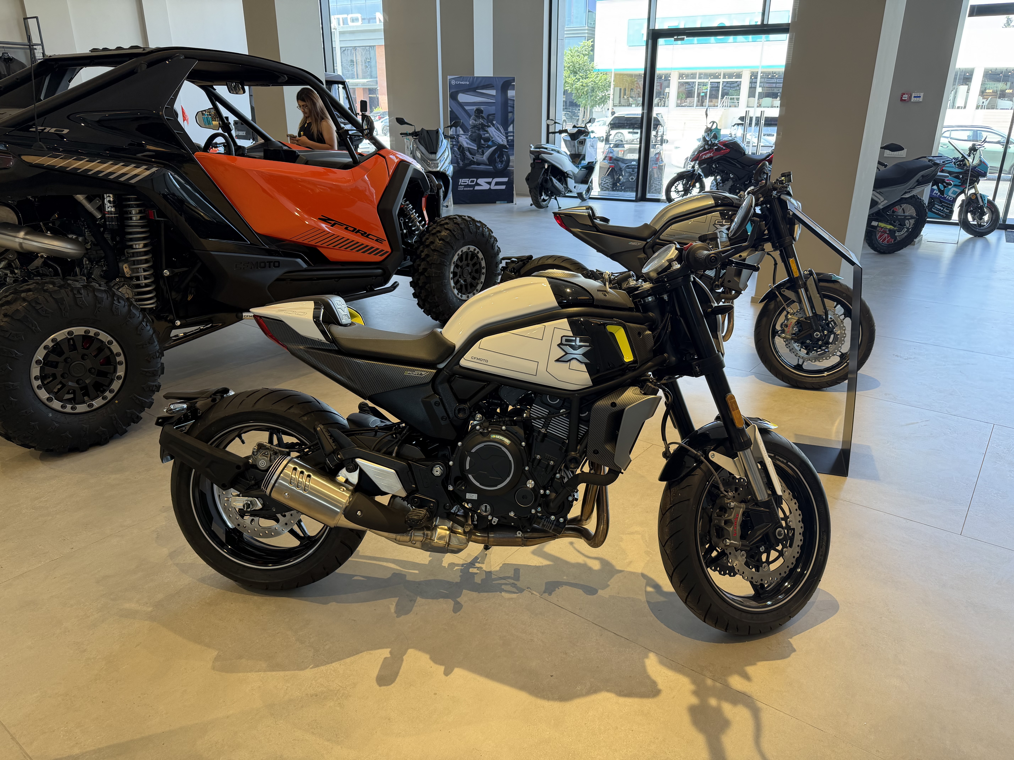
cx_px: 507
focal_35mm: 24
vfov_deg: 56.8
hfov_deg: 71.6
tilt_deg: -21.3
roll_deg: -0.4
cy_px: 380
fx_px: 703
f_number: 1.78
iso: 64
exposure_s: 1/100
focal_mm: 6.76
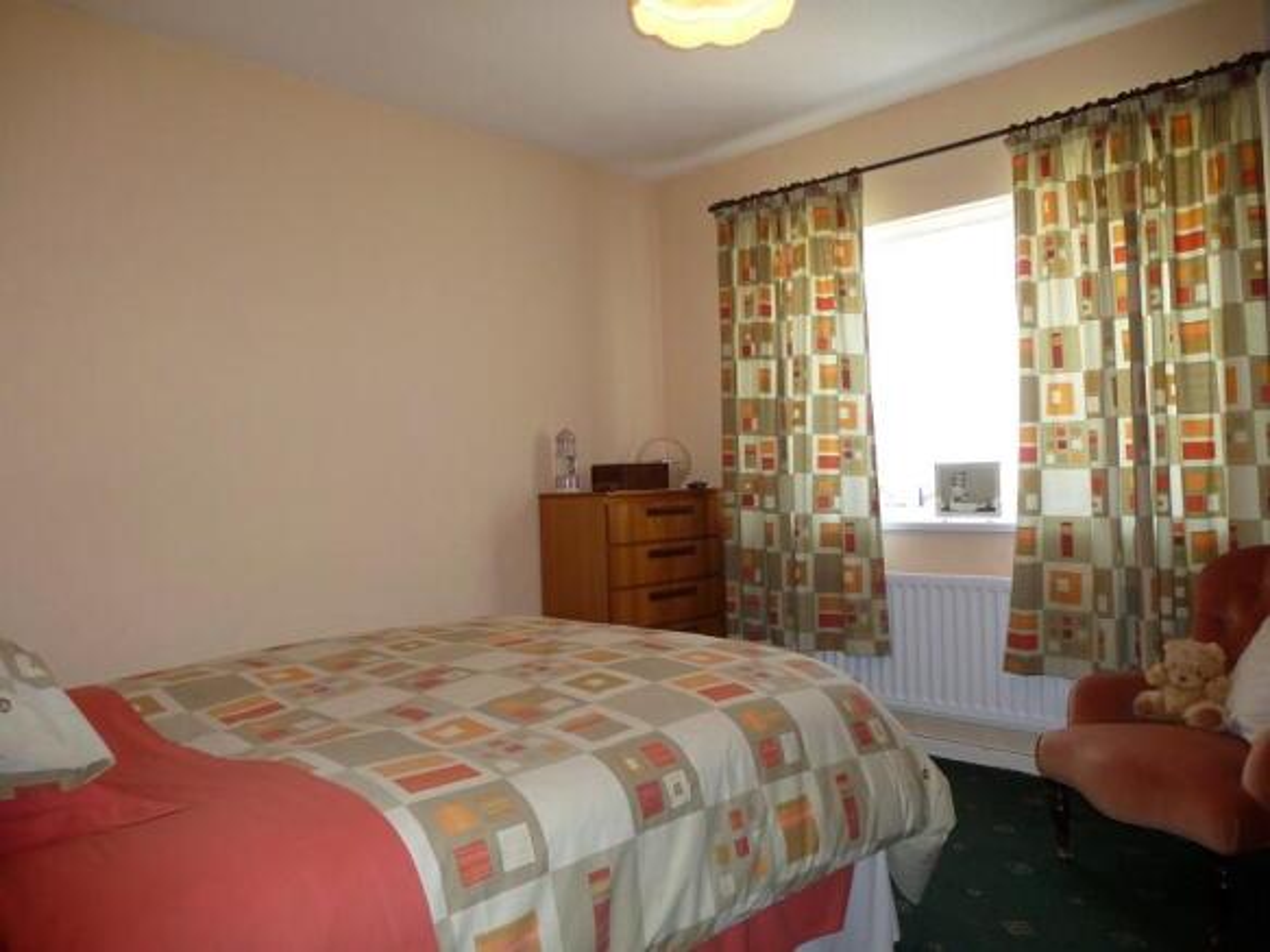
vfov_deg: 56.8
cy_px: 476
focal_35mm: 24
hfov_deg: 71.6
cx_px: 635
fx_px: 880
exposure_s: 1/60
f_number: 3.3
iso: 250
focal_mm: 4.3
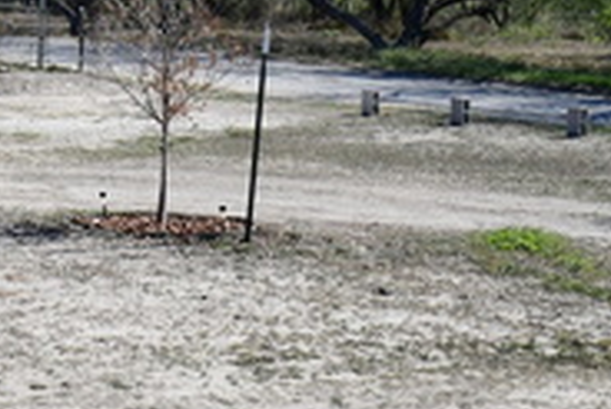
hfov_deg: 20.4
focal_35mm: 94
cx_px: -96
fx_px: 1597
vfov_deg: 14.2
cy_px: -52
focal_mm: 18
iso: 800
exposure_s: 1/8000
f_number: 3.5
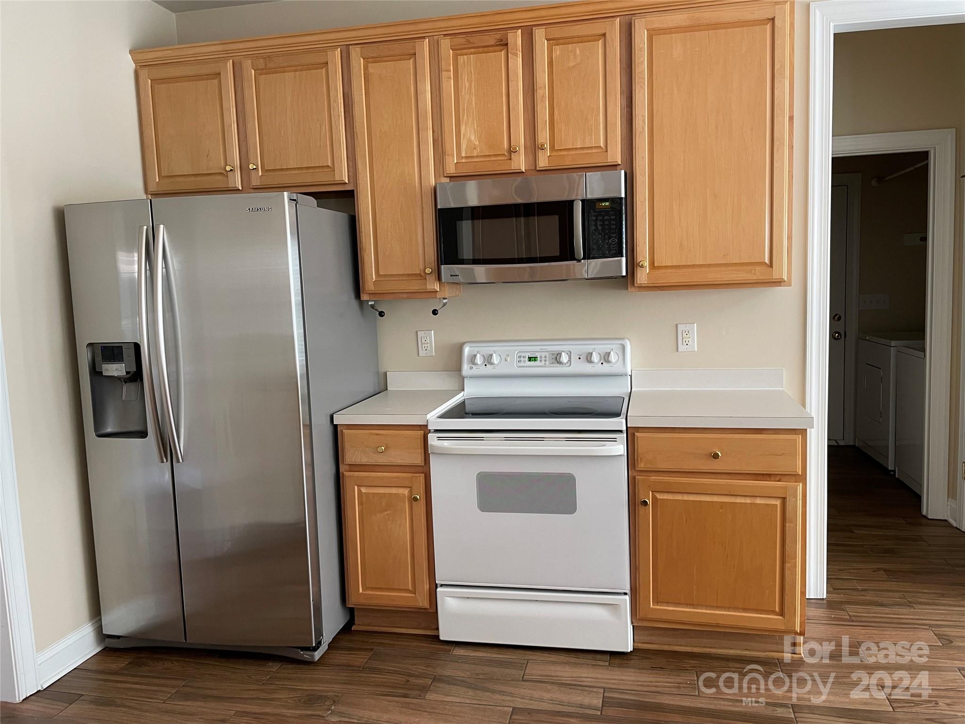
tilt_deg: -6.6
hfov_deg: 67.3
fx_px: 725
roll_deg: +1.8
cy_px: 362
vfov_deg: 53.1
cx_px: 482
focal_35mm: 26
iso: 125
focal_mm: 4.2
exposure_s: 1/60
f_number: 1.6
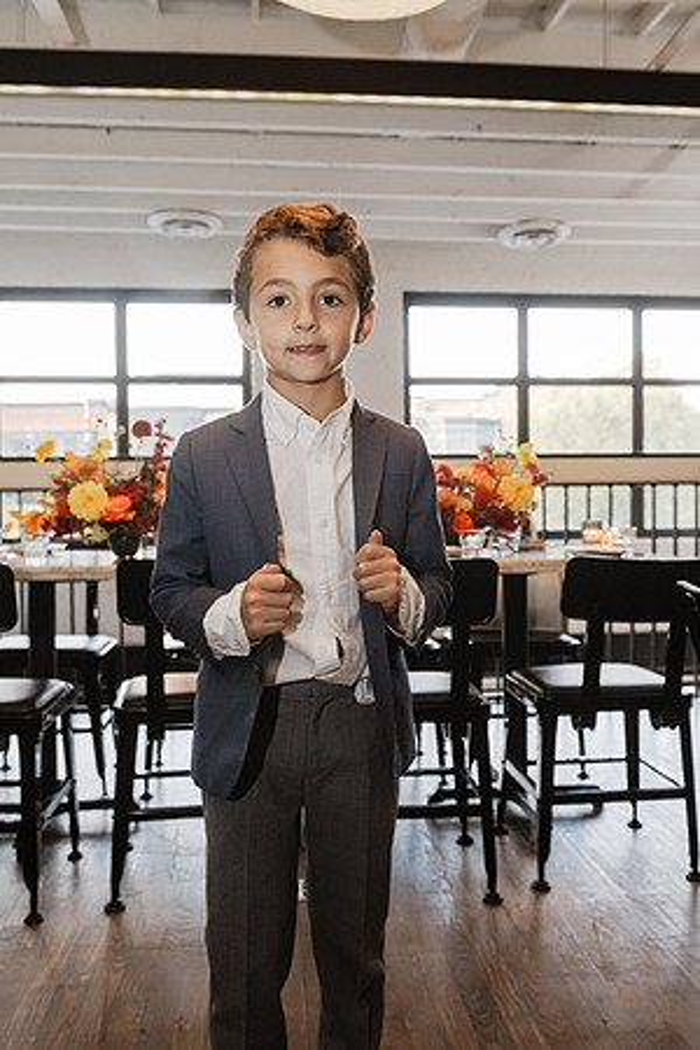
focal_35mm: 31
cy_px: 525
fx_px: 904
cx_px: 350
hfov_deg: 42.3
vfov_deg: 60.3
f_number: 4
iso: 2500
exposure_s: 1/80
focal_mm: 31
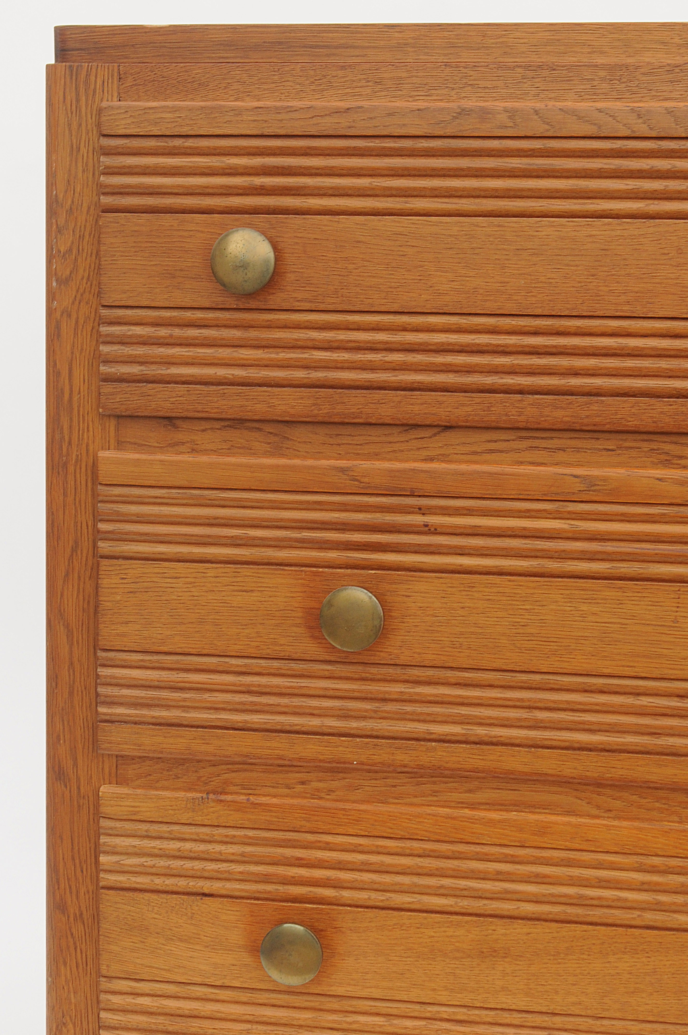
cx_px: 344
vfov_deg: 41.2
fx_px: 1379
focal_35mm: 48
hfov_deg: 28.0
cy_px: 518
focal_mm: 32
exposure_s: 1/200
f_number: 5
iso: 320
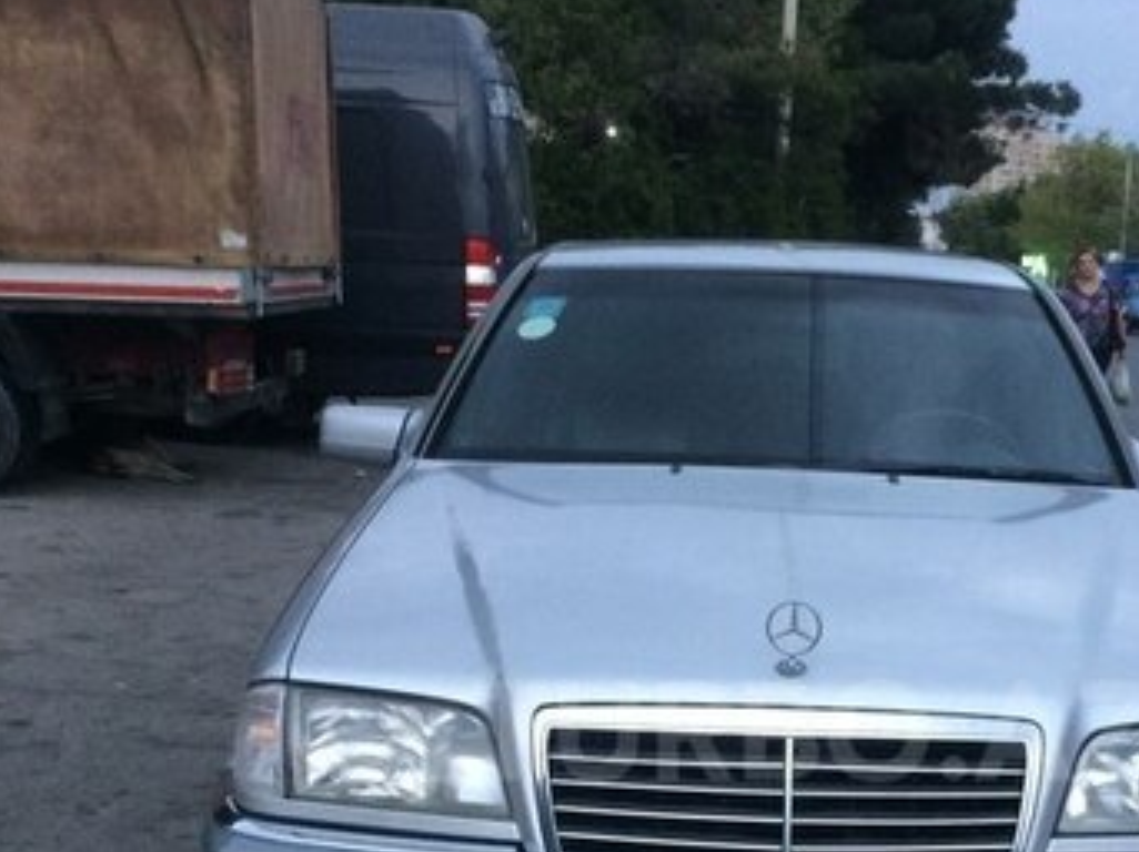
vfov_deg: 25.4
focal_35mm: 56
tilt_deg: -15.9
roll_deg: -2.1
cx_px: 813
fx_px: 1841
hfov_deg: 33.9
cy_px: 731
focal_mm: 4.15
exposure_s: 1/33
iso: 125
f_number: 2.2
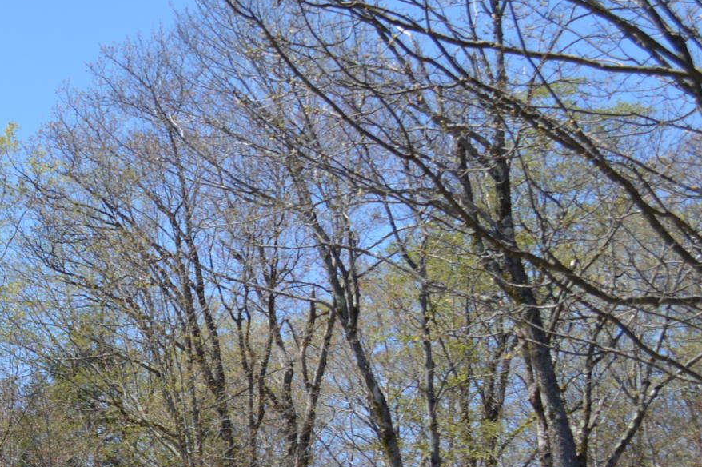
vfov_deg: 10.8
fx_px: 2397
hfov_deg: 15.1
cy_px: 659
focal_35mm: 123
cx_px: -429
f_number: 6.3
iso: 100
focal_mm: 24
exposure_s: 1/200
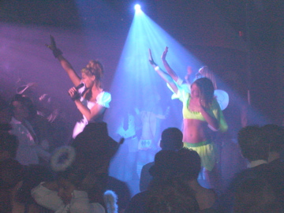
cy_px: 106
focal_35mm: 105
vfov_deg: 14.1
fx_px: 861
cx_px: 142
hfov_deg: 18.7
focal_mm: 17.4
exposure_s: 1/8
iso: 400
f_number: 5
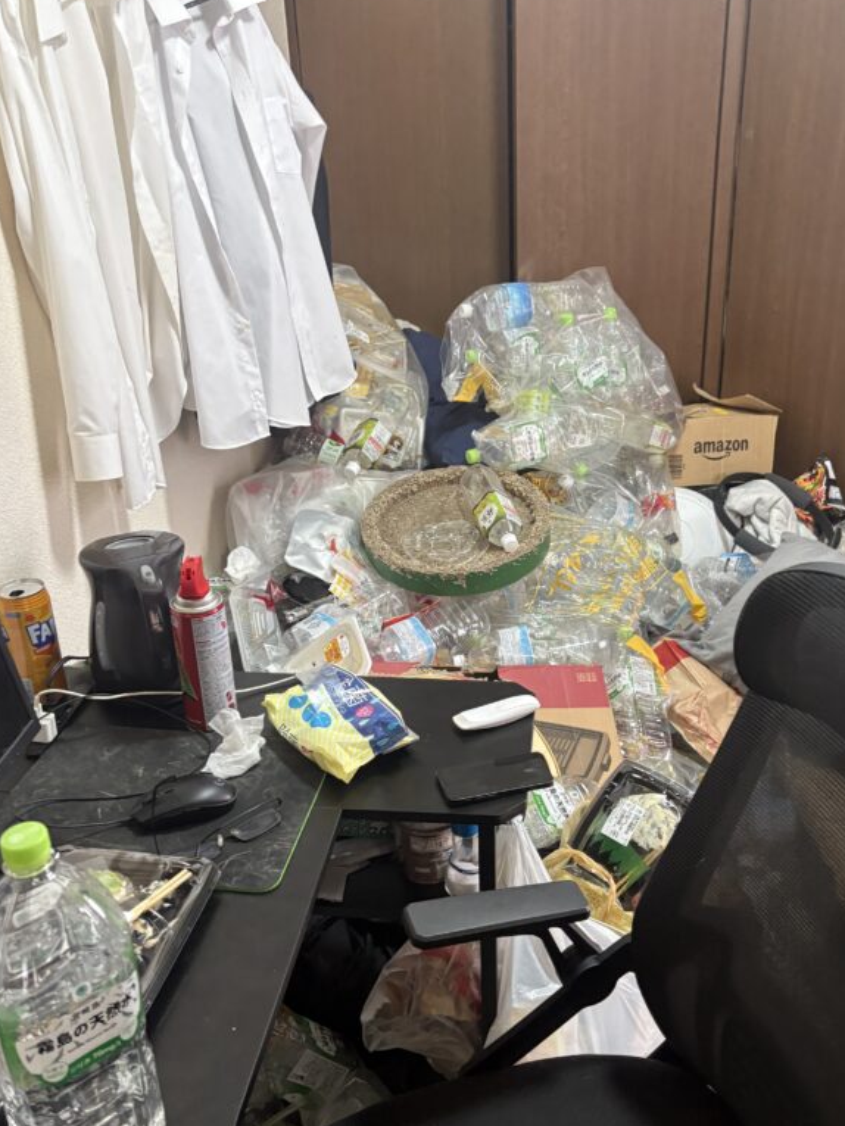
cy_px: 575
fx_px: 1074
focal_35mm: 33
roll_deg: +1.9
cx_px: 456
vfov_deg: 55.3
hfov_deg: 42.9
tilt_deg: -23.9
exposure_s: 1/60
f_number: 1.6
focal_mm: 5.96
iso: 200
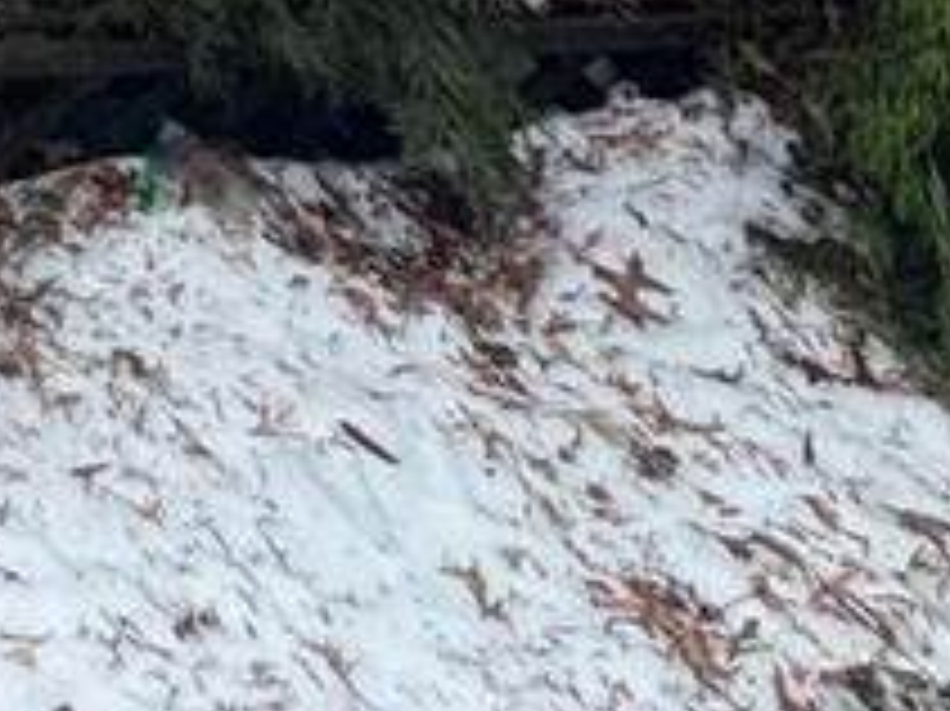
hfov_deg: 16.9
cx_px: -968
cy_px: -1377
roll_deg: +0.6
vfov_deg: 11.3
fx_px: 2331
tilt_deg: +2.4
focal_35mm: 85
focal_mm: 2.22
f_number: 2.2
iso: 40
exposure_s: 1/476
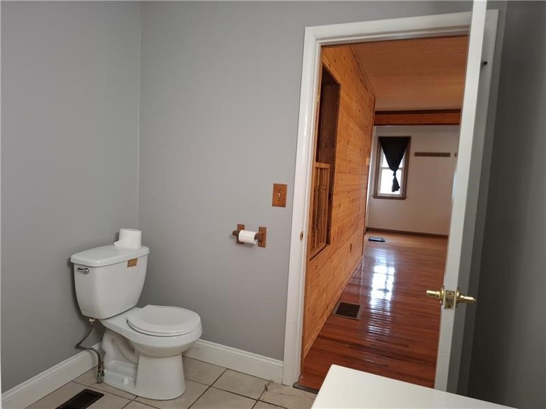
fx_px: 363
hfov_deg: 73.9
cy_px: 204
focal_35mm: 23
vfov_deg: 58.9
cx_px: 273
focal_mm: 5.54
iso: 250
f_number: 1.8
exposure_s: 1/30
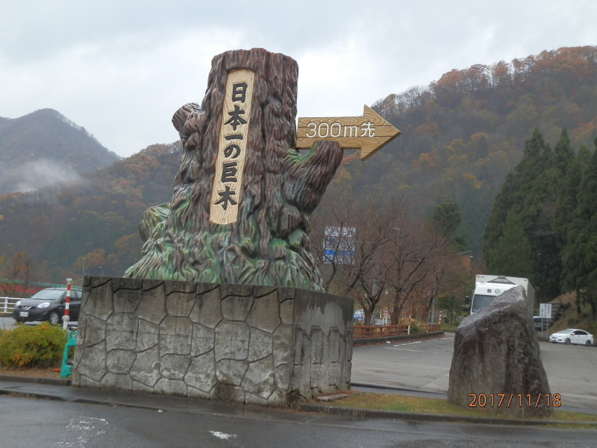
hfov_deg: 40.4
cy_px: 224
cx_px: 298
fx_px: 811
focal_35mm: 47
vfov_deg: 30.9
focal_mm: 8.51
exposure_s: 1/125
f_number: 3.5
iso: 64
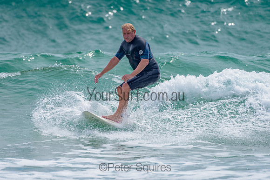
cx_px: 114
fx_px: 4595
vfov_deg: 2.2
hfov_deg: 3.4
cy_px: 87
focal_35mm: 613
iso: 125
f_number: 5.6
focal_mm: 500
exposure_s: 1/2000
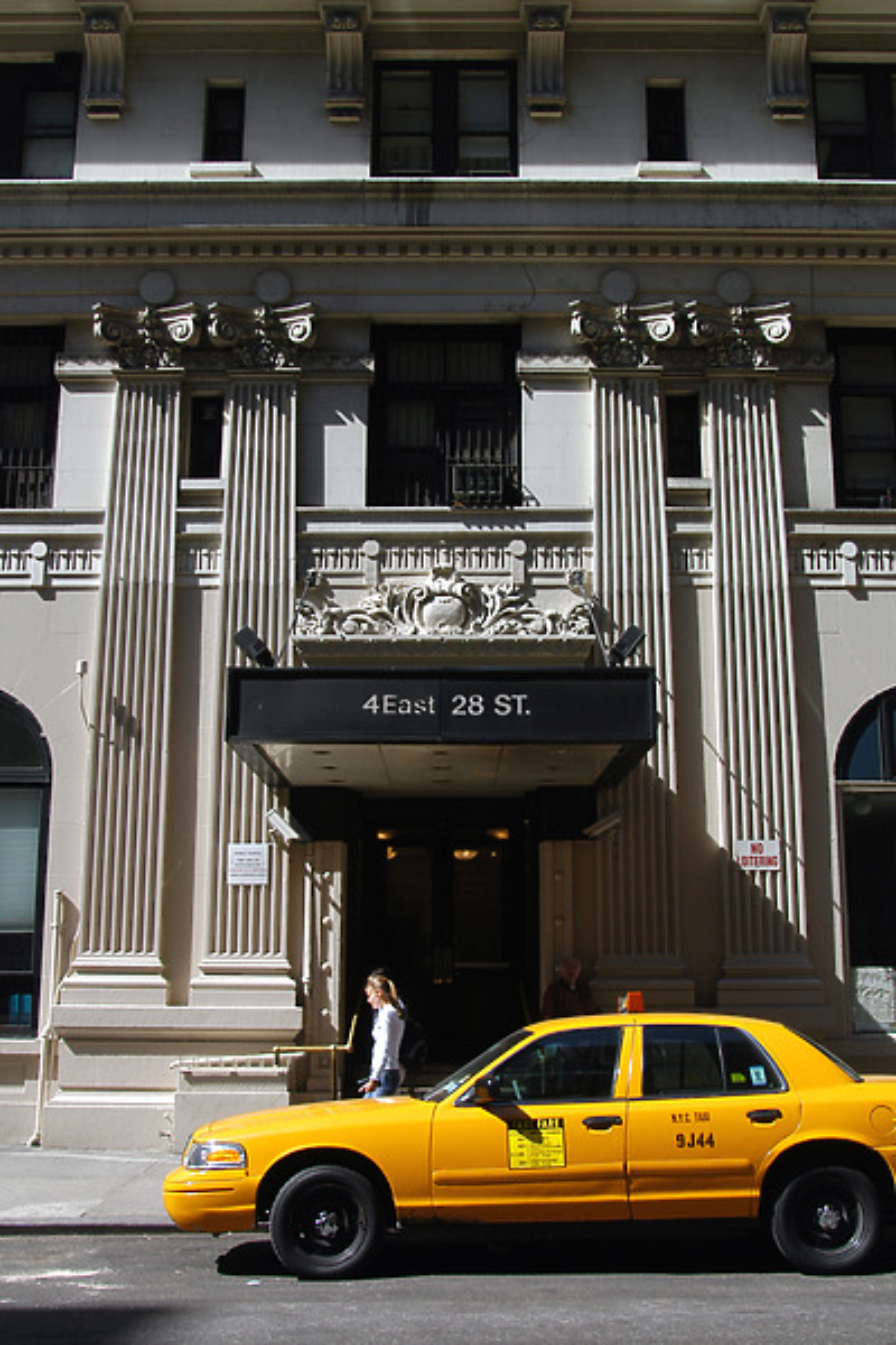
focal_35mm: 39
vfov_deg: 49.6
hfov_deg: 34.2
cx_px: 448
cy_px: 672
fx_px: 1456
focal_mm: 26
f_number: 8
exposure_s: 1/250
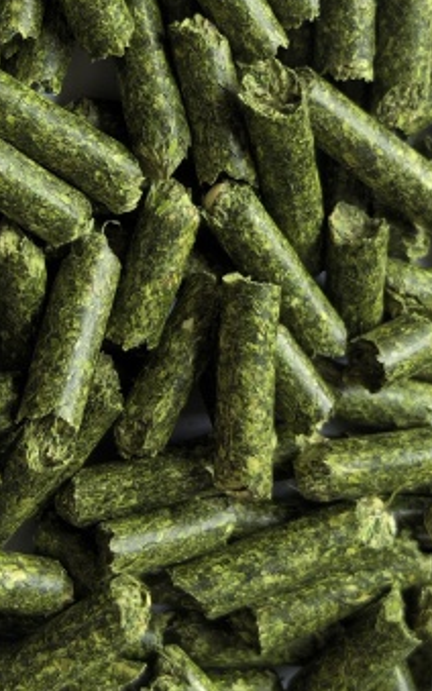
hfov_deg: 14.4
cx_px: 55
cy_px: 193
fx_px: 1695
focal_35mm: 90
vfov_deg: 22.9
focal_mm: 6.98
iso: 640
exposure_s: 1/1045
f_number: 2
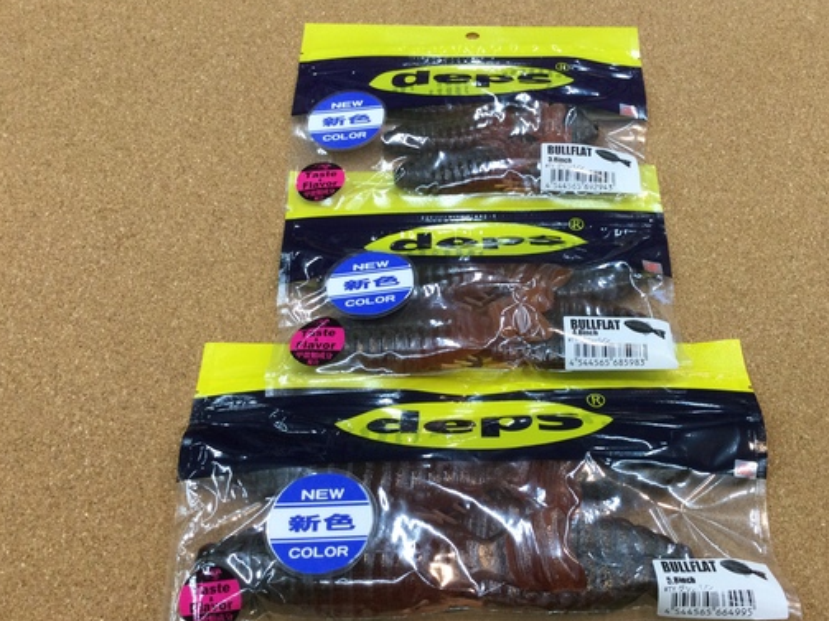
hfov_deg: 49.9
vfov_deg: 38.6
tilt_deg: -60.3
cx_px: 486
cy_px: 325
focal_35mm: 37
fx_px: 886
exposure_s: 1/30
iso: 25
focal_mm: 3.3
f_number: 2.4
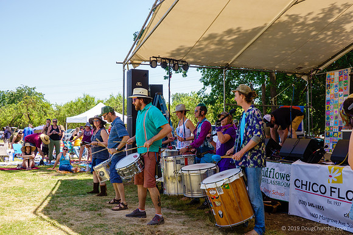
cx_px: 176
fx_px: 392
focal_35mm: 40
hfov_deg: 48.4
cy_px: 118
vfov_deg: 33.4
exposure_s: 1/320
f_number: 4
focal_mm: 14.99
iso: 125
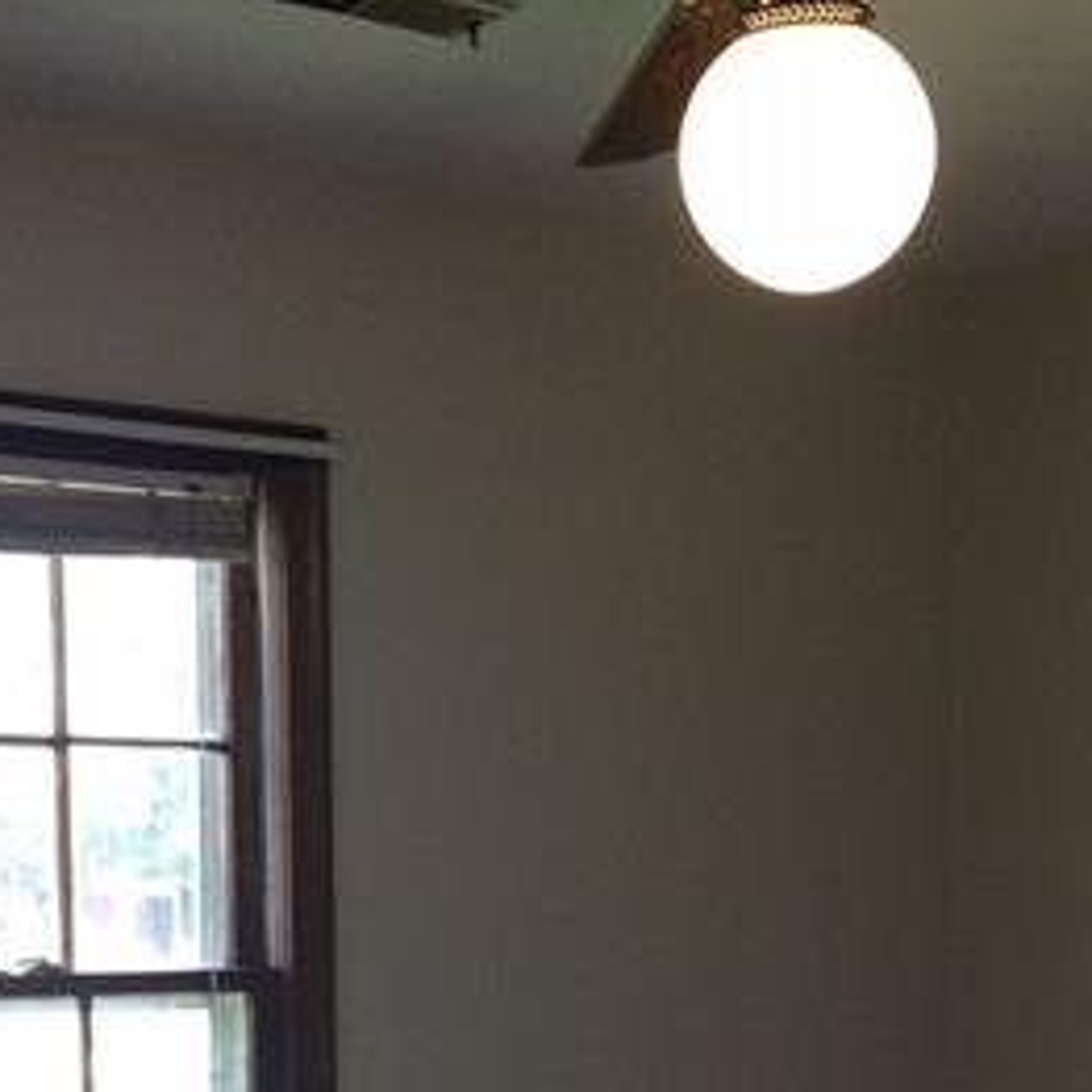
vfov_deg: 22.0
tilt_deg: -8.1
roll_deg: +0.8
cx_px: 575
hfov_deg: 23.1
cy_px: 1163
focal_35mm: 75
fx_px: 2677
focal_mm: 4.15
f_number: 2.2
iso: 64
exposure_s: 1/120
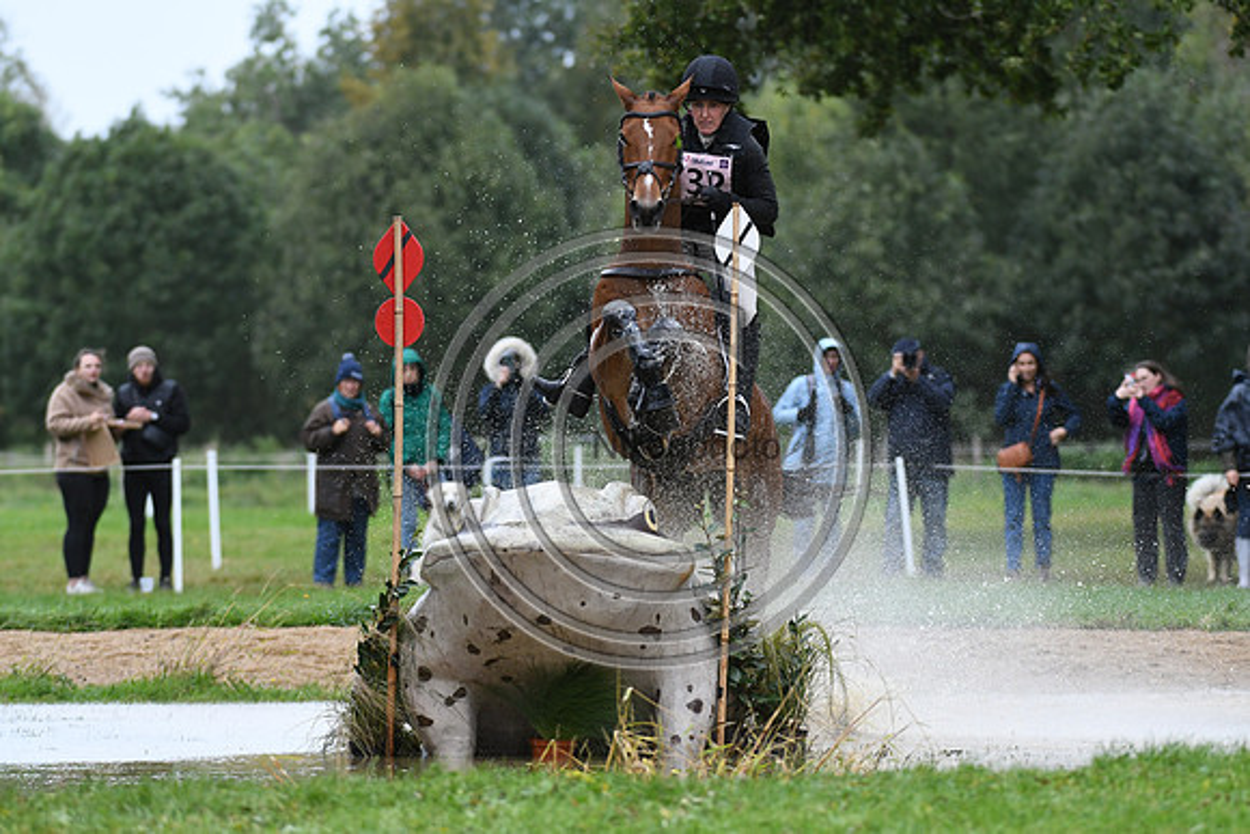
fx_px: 11460
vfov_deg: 4.2
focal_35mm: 330
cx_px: 625
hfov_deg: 6.2
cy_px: 417
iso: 1000
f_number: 4.5
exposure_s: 1/1250
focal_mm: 220
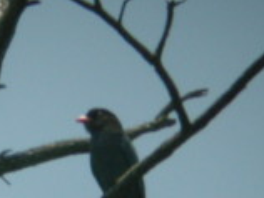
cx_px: 28
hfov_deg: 5.5
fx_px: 2742
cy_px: 213
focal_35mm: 359
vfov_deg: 4.1
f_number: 7.3
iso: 400
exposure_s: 1/797
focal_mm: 26.3
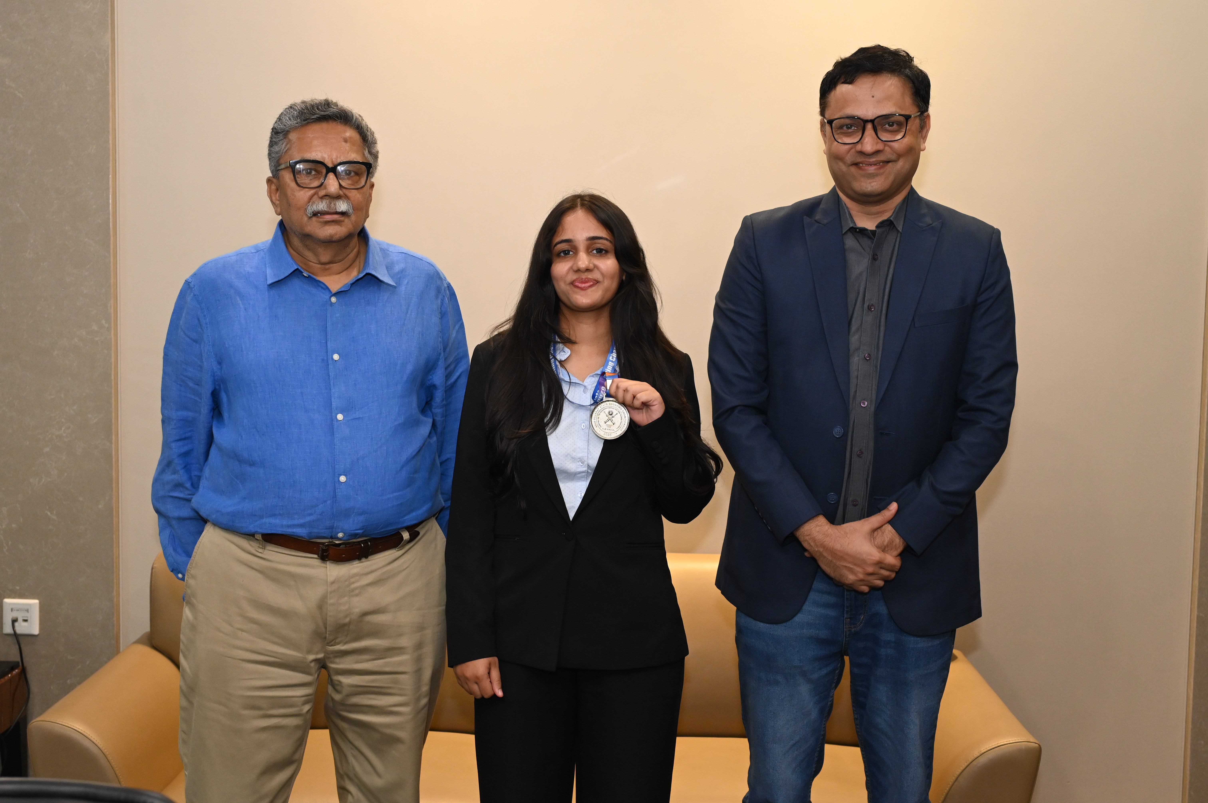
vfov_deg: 29.8
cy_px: 402
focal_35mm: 45
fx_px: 1509
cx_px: 604
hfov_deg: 43.6
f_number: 5
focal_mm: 45
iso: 3200
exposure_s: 1/125
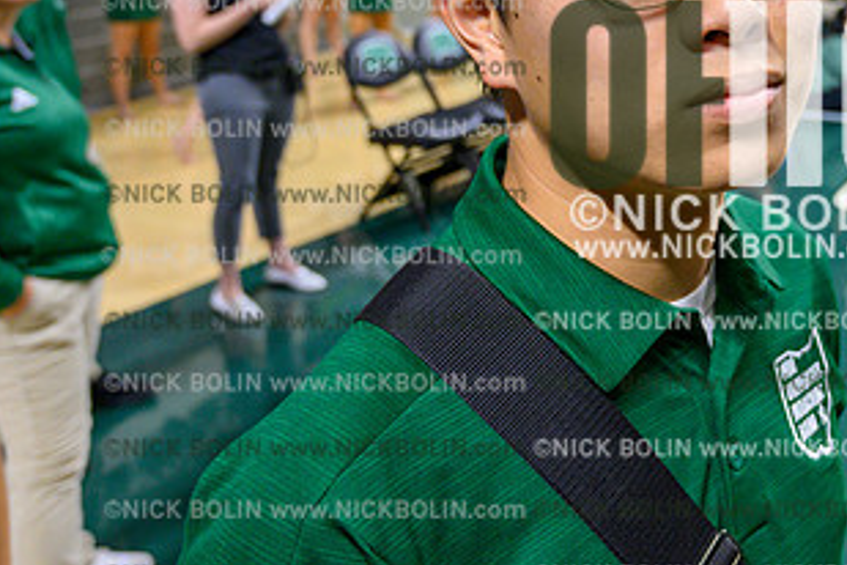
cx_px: 743
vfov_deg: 29.3
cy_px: 130
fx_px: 1059
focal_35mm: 45
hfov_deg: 40.7
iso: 3200
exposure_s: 1/200
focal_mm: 24
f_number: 4.5
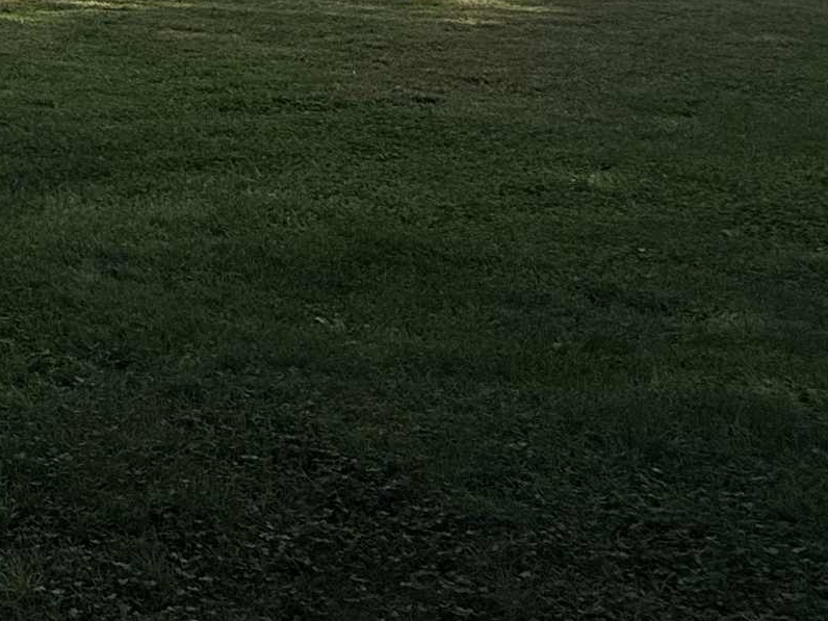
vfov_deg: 23.7
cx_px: -388
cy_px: -192
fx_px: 1292
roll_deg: +0.6
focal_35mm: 54
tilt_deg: +2.1
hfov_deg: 26.6
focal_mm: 2.22
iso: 50
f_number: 2.2
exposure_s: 1/1068
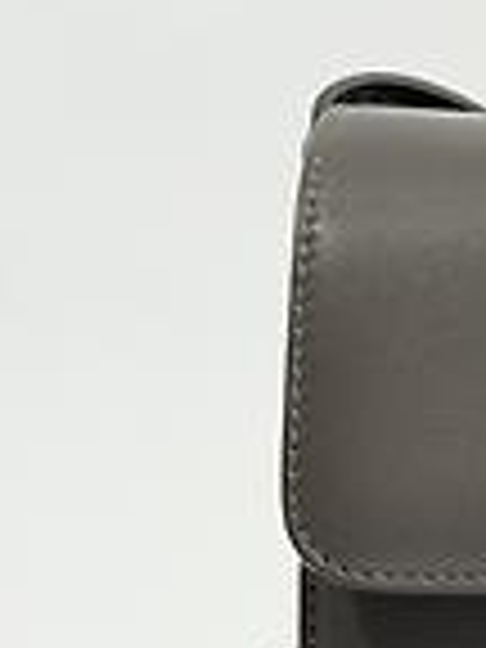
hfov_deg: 7.2
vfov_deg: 9.9
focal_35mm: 200
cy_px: 500
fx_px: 3744
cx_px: 968
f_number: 1.78
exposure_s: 1/50
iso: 50
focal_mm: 6.76
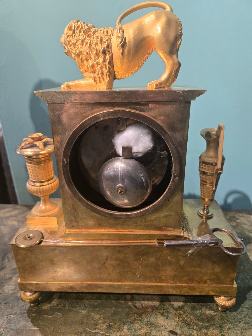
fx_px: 223
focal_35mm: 23
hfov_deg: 58.9
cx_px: 126
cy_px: 168
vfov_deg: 73.9
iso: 400
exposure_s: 1/100
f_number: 1.8
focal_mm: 5.4
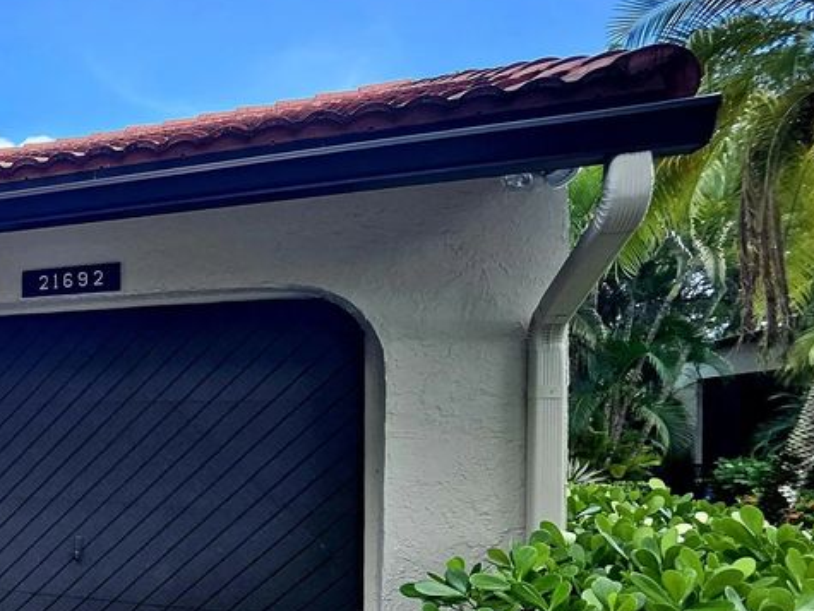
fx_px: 659
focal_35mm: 28
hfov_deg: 48.1
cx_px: -55
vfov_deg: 48.3
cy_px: 440
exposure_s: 1/263
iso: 32
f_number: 2.2
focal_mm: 1.7
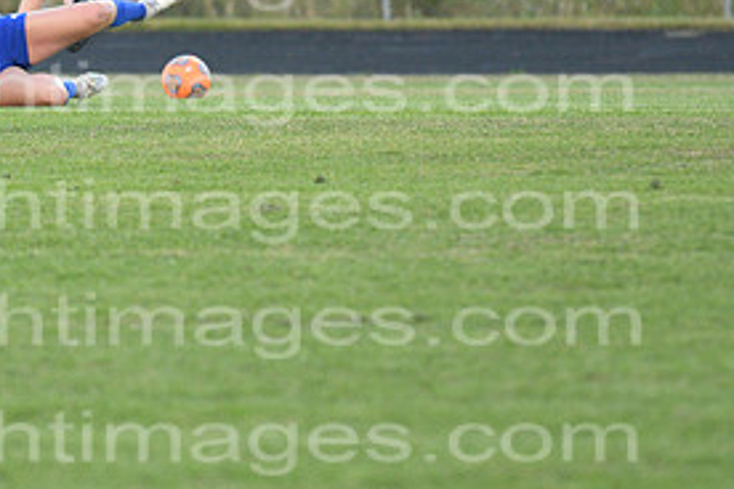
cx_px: 37
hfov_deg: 3.3
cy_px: 36
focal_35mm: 631
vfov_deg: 2.2
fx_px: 12864
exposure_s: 1/800
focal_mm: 200
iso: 1250
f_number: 2.8
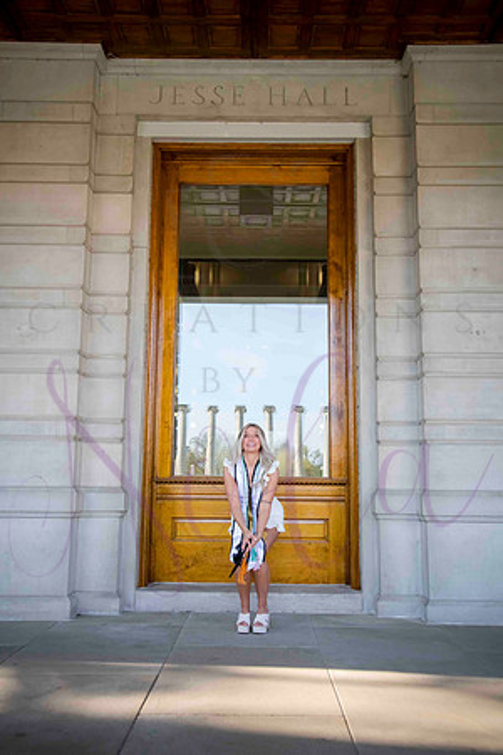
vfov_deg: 58.7
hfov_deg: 41.1
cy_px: 378
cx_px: 252
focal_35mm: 32
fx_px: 671
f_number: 5.6
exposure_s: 1/500
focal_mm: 32
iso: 500
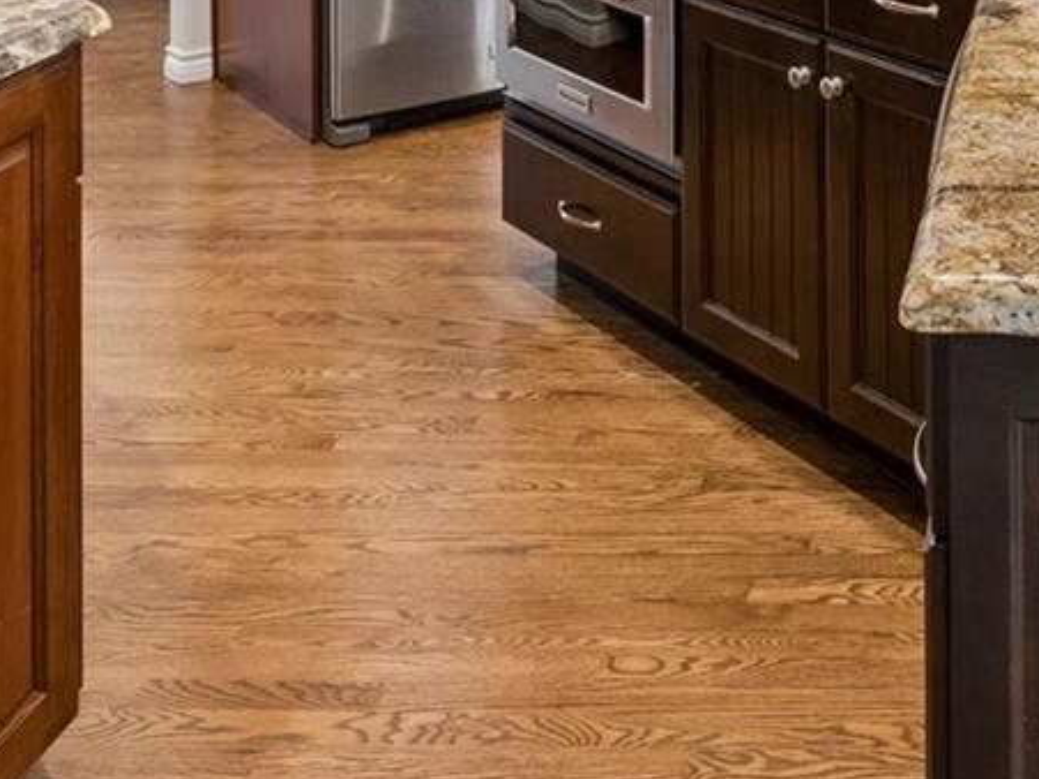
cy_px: -378
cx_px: 1021
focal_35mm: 58
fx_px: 1740
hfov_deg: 31.0
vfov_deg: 21.4
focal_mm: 17
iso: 400
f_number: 9
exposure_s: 1/6
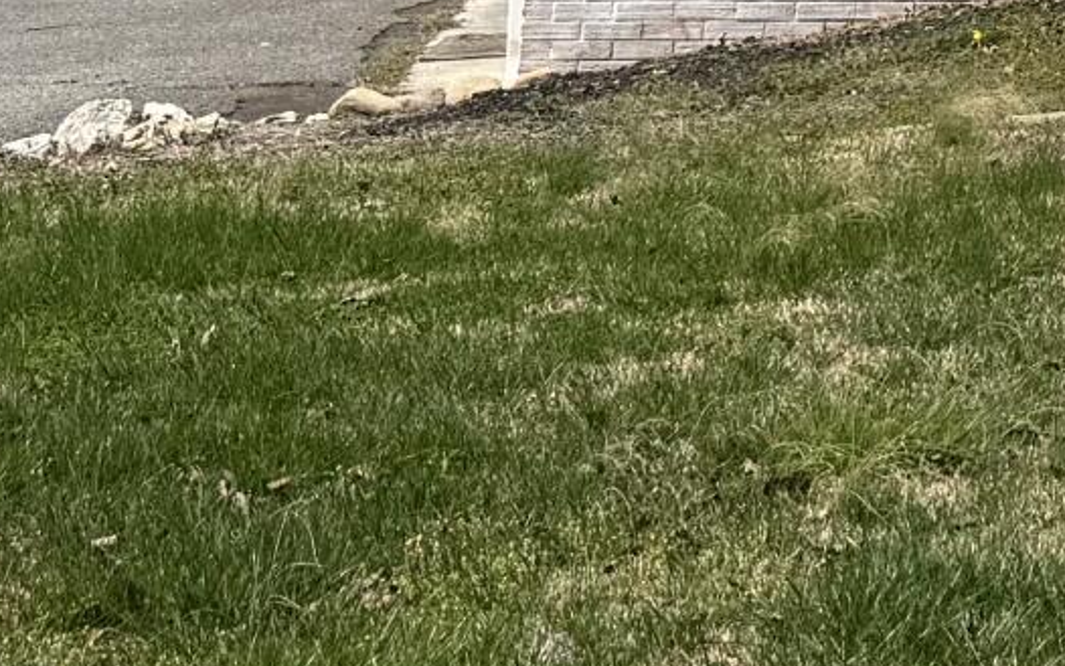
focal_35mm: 145
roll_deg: -2.5
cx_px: 1646
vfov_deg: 8.1
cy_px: -1109
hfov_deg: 13.5
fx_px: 4209
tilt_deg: +8.0
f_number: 1.78
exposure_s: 1/5319
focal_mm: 6.76
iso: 80
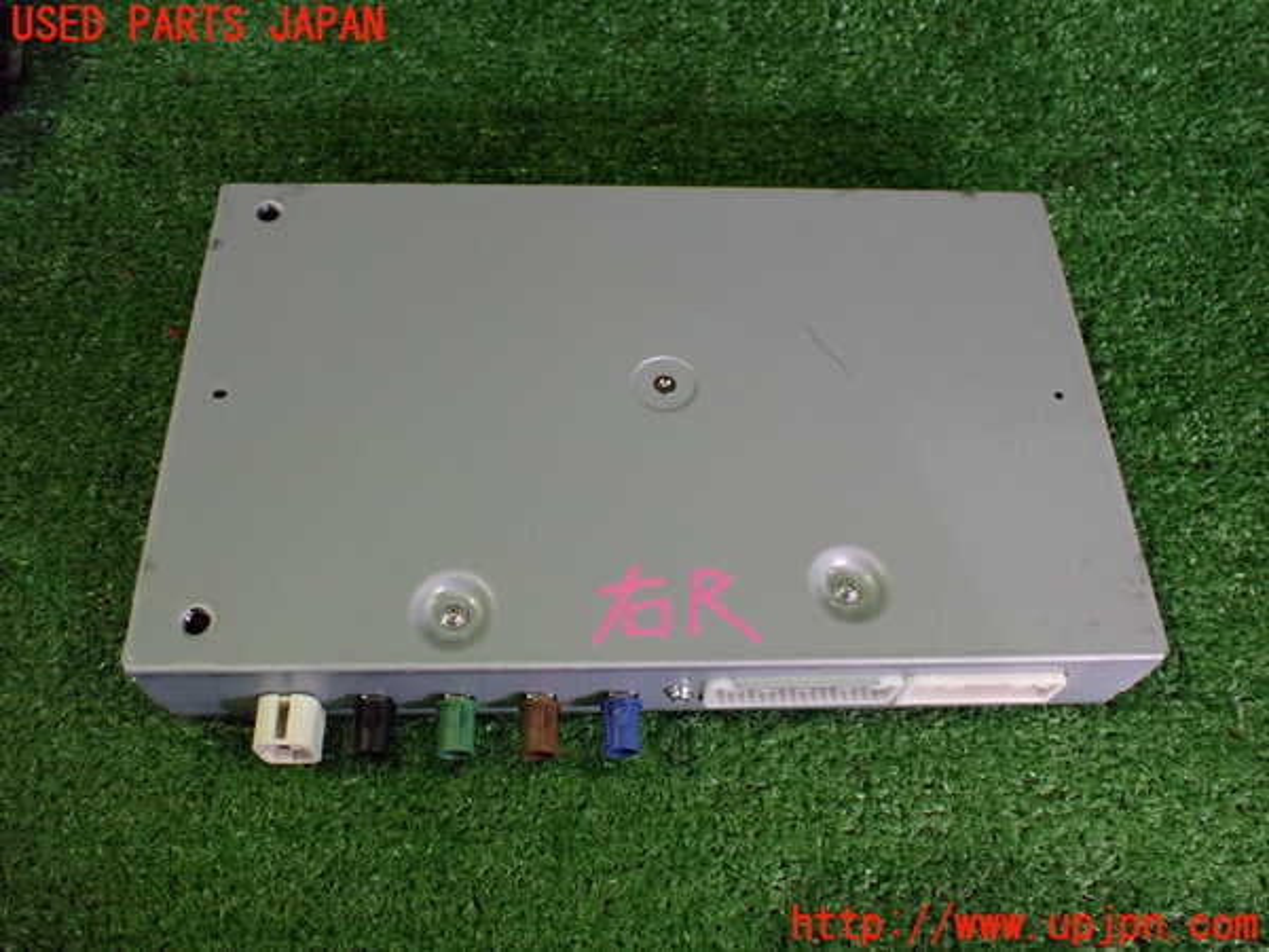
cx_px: 634
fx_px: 1100
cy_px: 476
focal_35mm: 30
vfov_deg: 46.8
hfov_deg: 60.0
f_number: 2.3
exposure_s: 1/100
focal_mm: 5.4
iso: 800
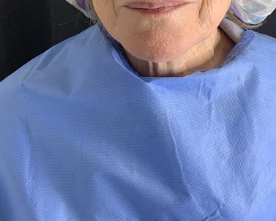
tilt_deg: -4.3
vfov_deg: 22.8
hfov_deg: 31.3
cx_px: 170
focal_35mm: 60
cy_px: -63
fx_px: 490
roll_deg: -0.3
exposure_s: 1/120
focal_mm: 3
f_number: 1.8
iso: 64
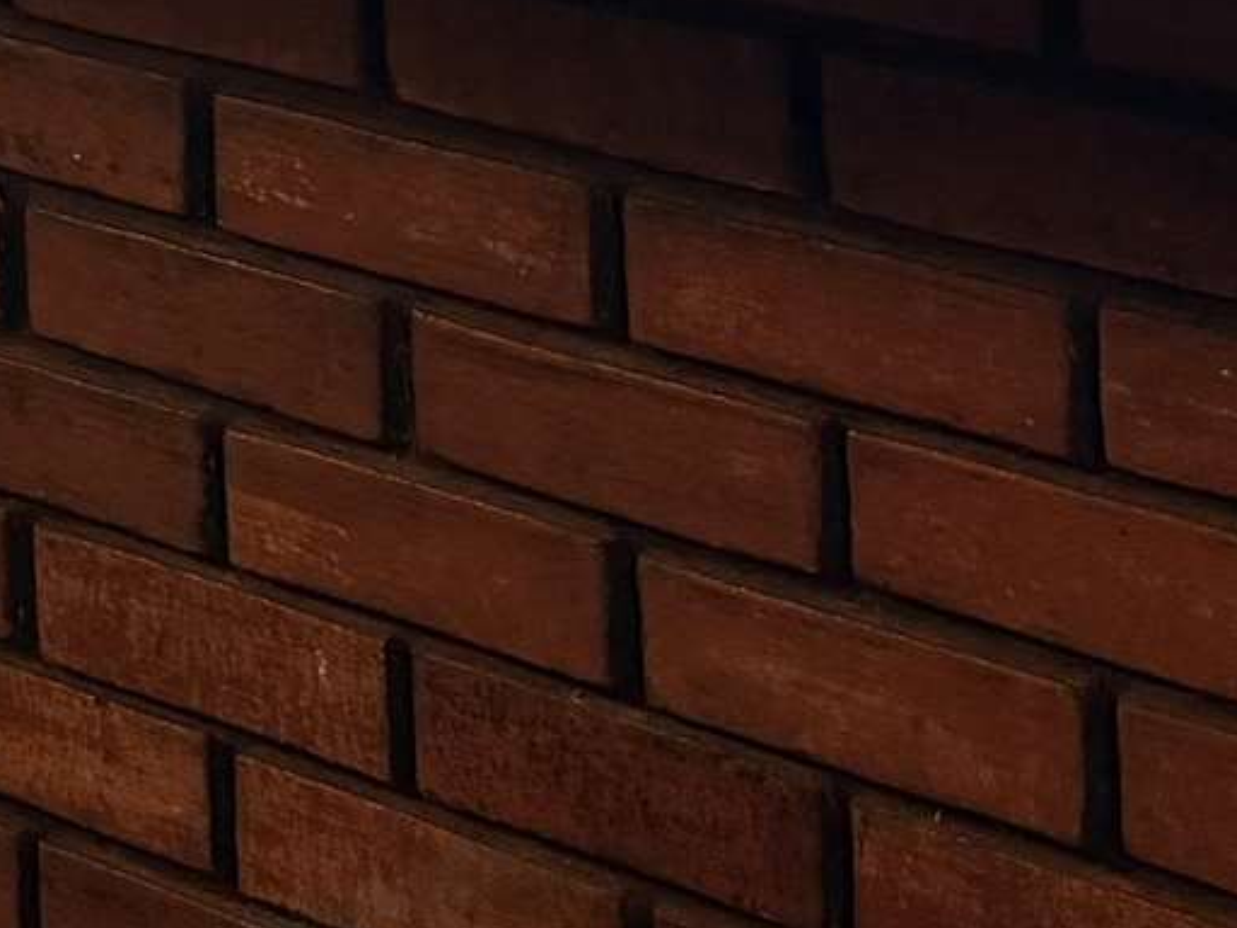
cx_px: 10
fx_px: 5146
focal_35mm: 144
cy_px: -986
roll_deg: +3.4
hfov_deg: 13.5
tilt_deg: -5.4
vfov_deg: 9.6
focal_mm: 6.76
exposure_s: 1/60
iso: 250
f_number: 1.78
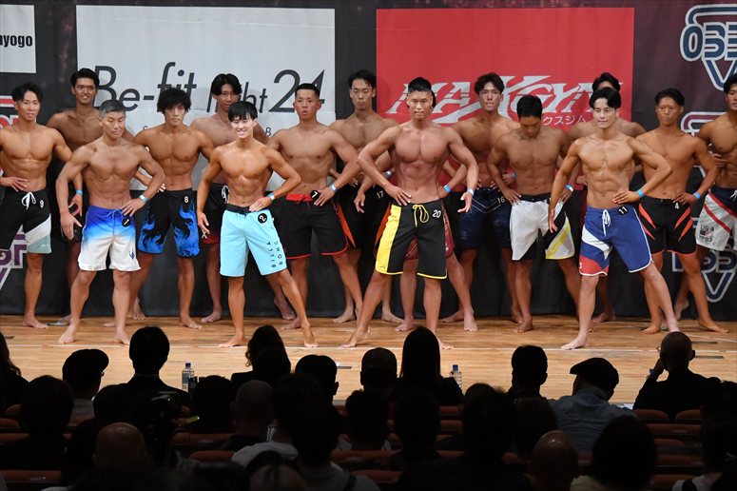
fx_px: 3438
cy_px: 246
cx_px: 368
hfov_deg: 12.2
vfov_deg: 8.2
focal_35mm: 168
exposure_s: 1/400
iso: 8000
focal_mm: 112
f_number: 5.6
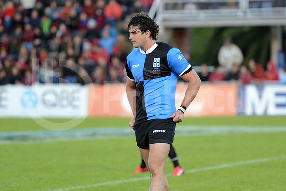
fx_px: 2225
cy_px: 96
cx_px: 143
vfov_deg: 4.9
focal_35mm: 280
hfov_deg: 7.4
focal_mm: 280
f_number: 4
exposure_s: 1/500
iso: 2500
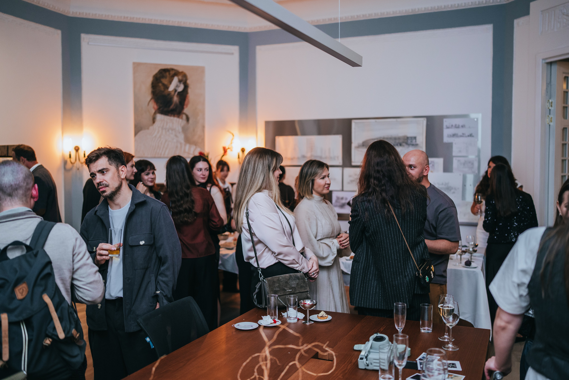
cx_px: 283
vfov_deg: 37.4
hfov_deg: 53.9
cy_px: 190
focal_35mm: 35
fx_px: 560
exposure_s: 1/200
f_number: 1.4
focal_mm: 35
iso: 1250
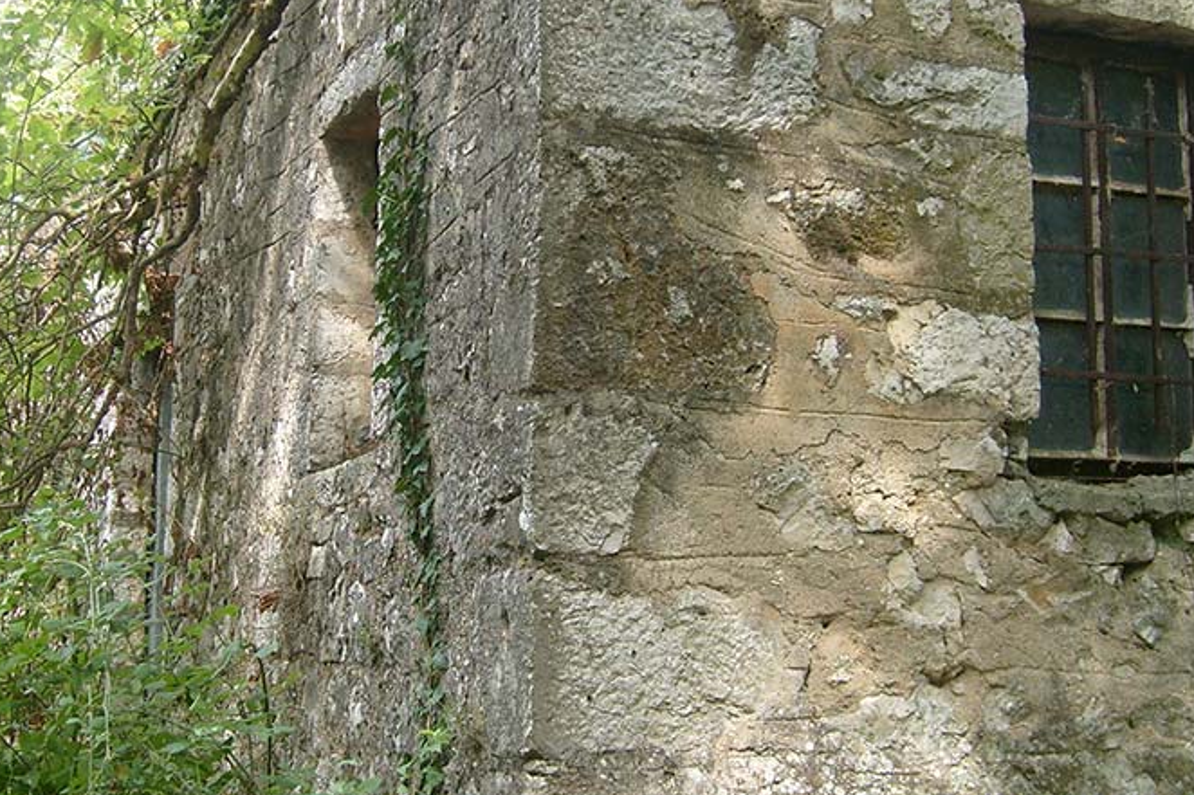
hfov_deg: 36.2
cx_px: 498
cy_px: 287
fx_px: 1824
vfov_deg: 24.5
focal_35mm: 55
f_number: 2.8
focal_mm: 5.8
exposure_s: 1/90
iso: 80
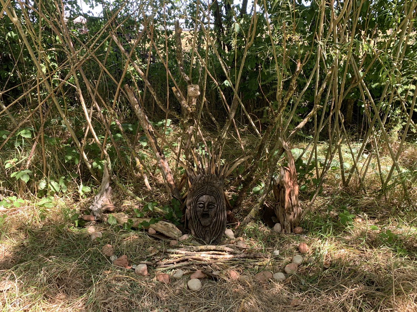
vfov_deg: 53.1
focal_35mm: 26
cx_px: 208
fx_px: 313
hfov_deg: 67.3
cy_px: 156
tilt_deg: -21.6
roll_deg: +3.1
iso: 32
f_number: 1.8
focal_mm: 4.25
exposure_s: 1/122
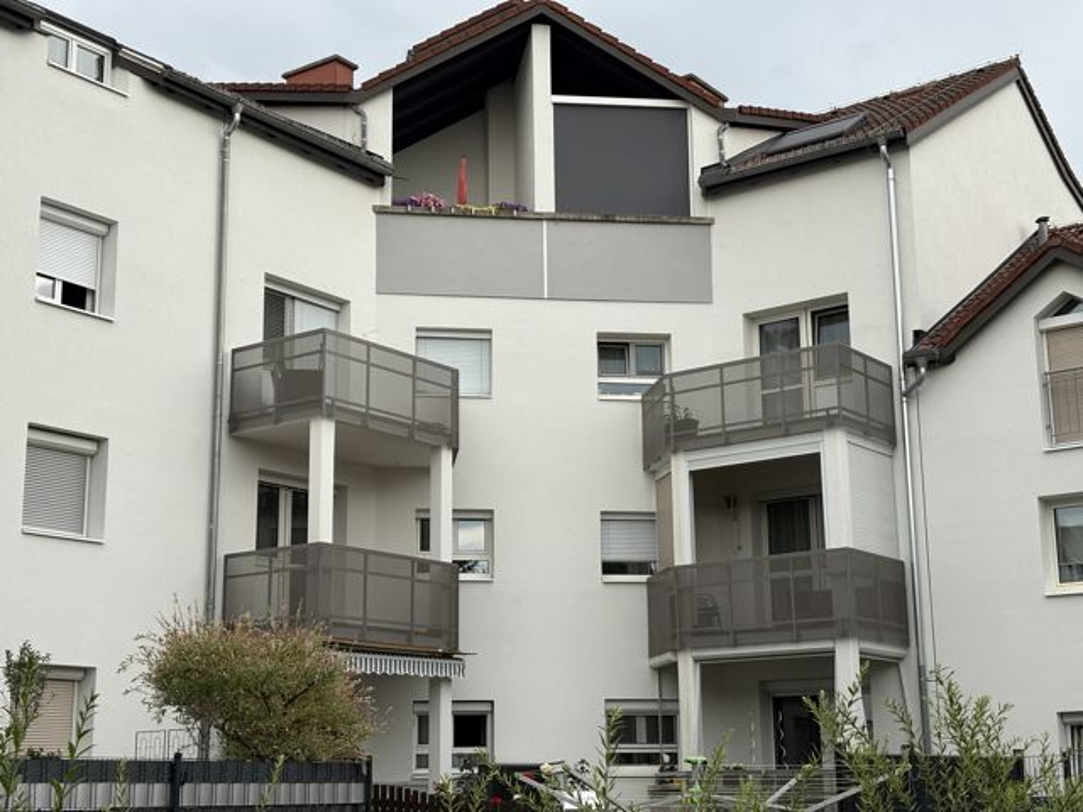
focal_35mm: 52
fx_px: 1627
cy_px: 406
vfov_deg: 28.0
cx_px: 542
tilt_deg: +13.6
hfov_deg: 36.8
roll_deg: +0.8
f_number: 1.6
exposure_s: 1/635
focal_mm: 5.96
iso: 32
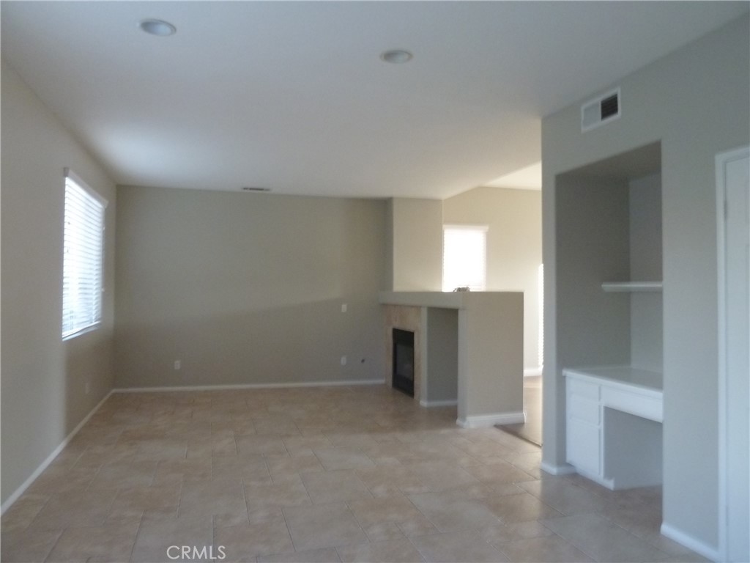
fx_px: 542
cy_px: 282
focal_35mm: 25
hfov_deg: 69.4
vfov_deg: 54.9
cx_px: 375
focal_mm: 4.1
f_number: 3.3
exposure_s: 1/30
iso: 320
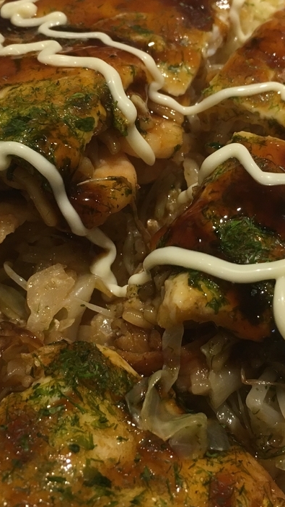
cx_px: 168
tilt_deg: -53.8
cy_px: 220
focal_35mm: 54
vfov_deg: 38.4
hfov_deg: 22.2
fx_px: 725
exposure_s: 1/30
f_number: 2.2
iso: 100
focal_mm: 4.15
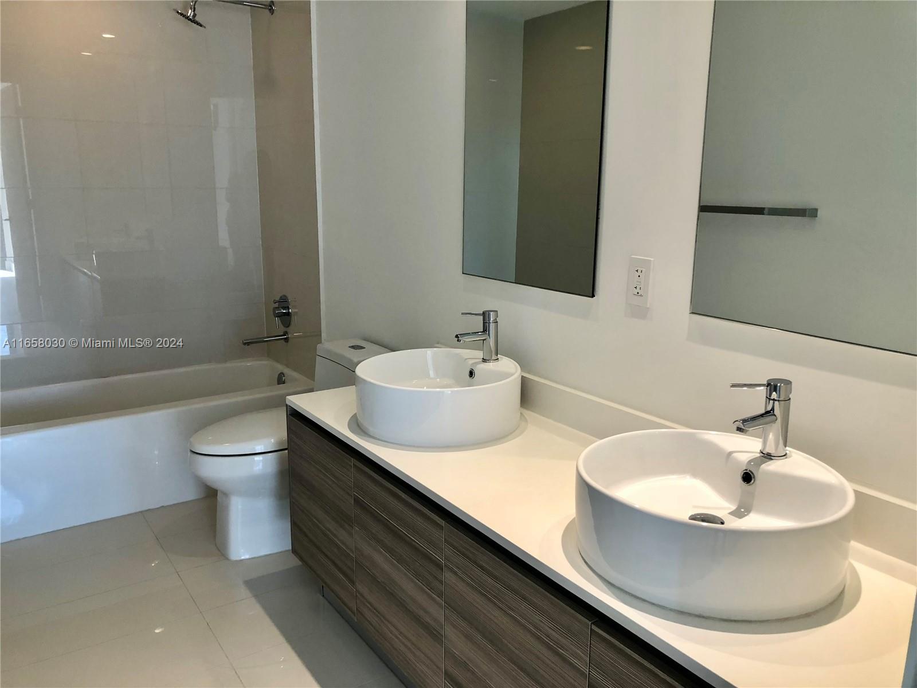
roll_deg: -0.4
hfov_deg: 63.4
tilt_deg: -13.1
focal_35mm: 28
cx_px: 458
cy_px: 344
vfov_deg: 49.7
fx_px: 742
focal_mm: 3.99
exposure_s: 1/30
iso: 25
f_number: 1.8
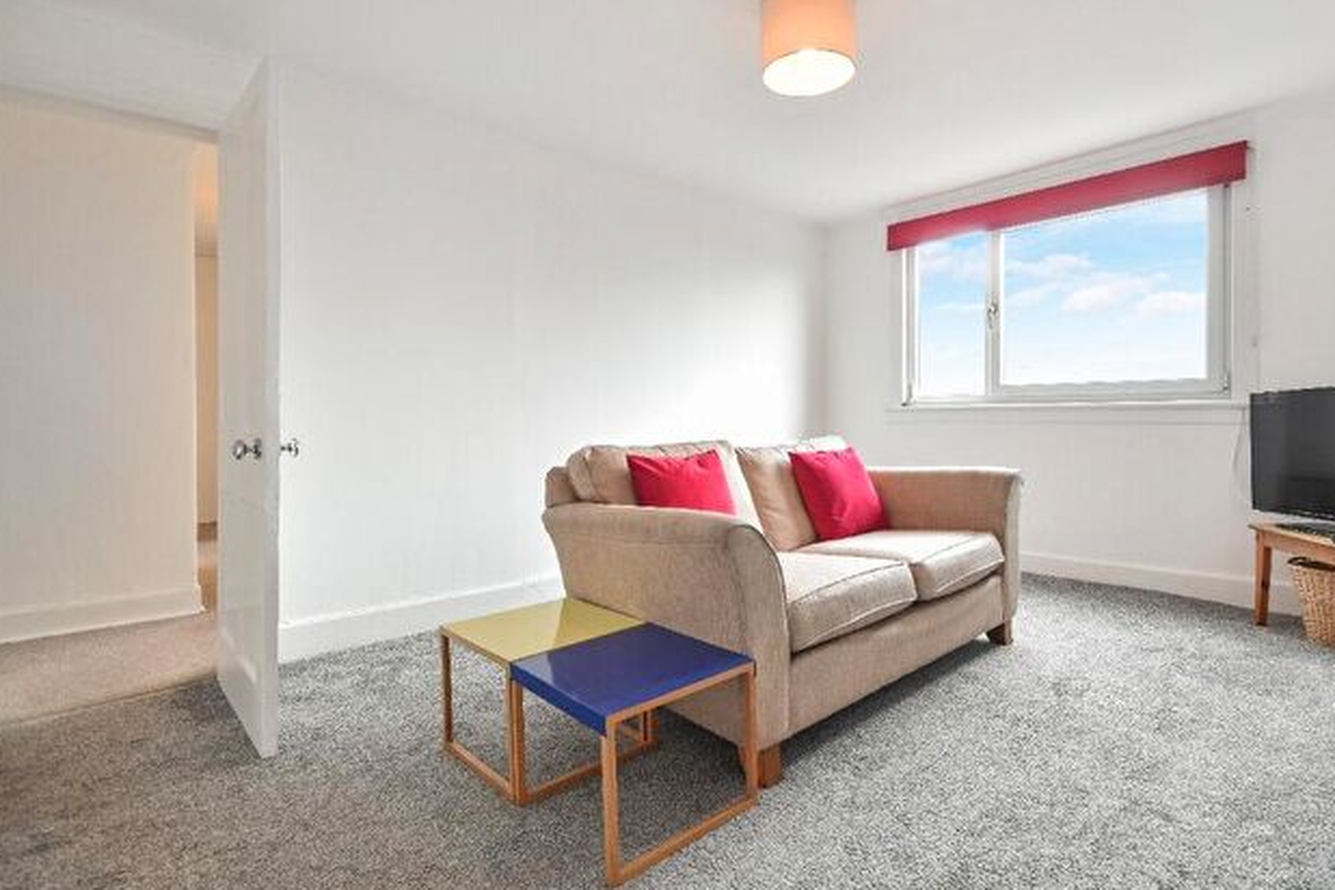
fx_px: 630
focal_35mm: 17
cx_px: 724
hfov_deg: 93.1
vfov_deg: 70.4
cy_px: 416
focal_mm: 10
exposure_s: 1/15
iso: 400
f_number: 8
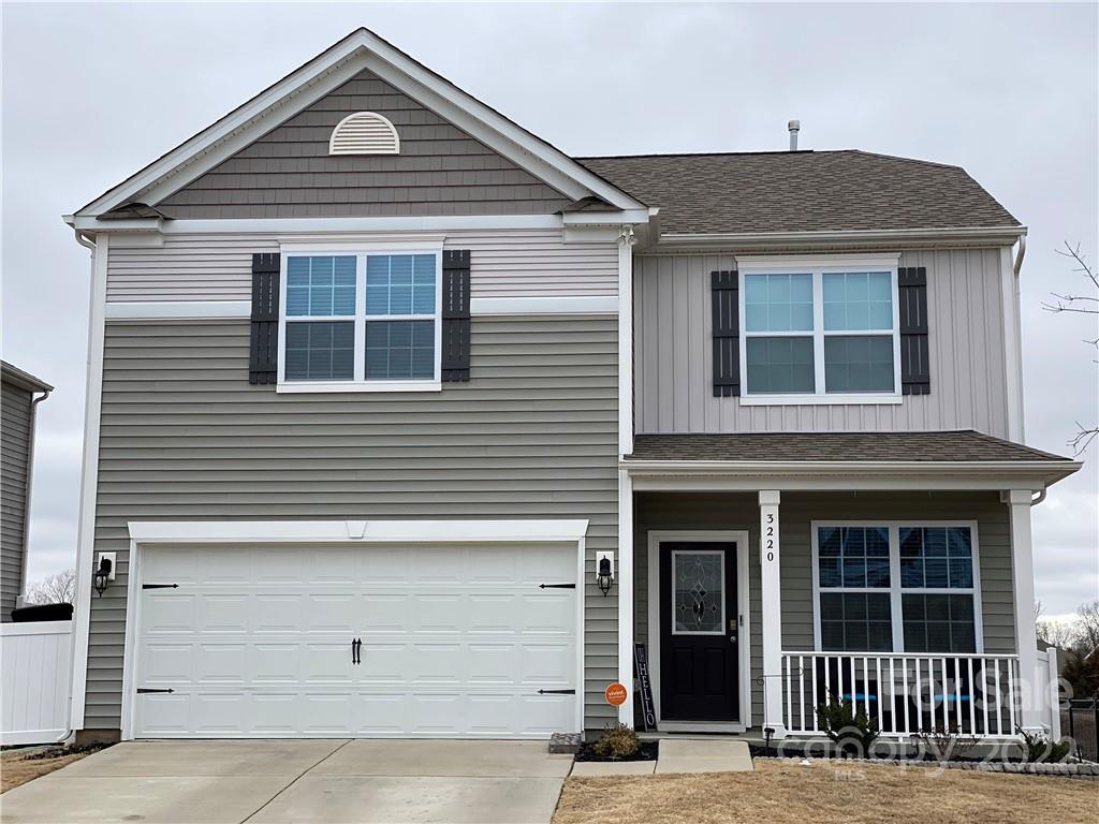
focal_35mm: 52
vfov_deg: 28.0
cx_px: 550
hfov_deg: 36.8
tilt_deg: +11.1
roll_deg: -1.4
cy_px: 412
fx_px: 1651
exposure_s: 1/353
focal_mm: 6
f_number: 2
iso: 20
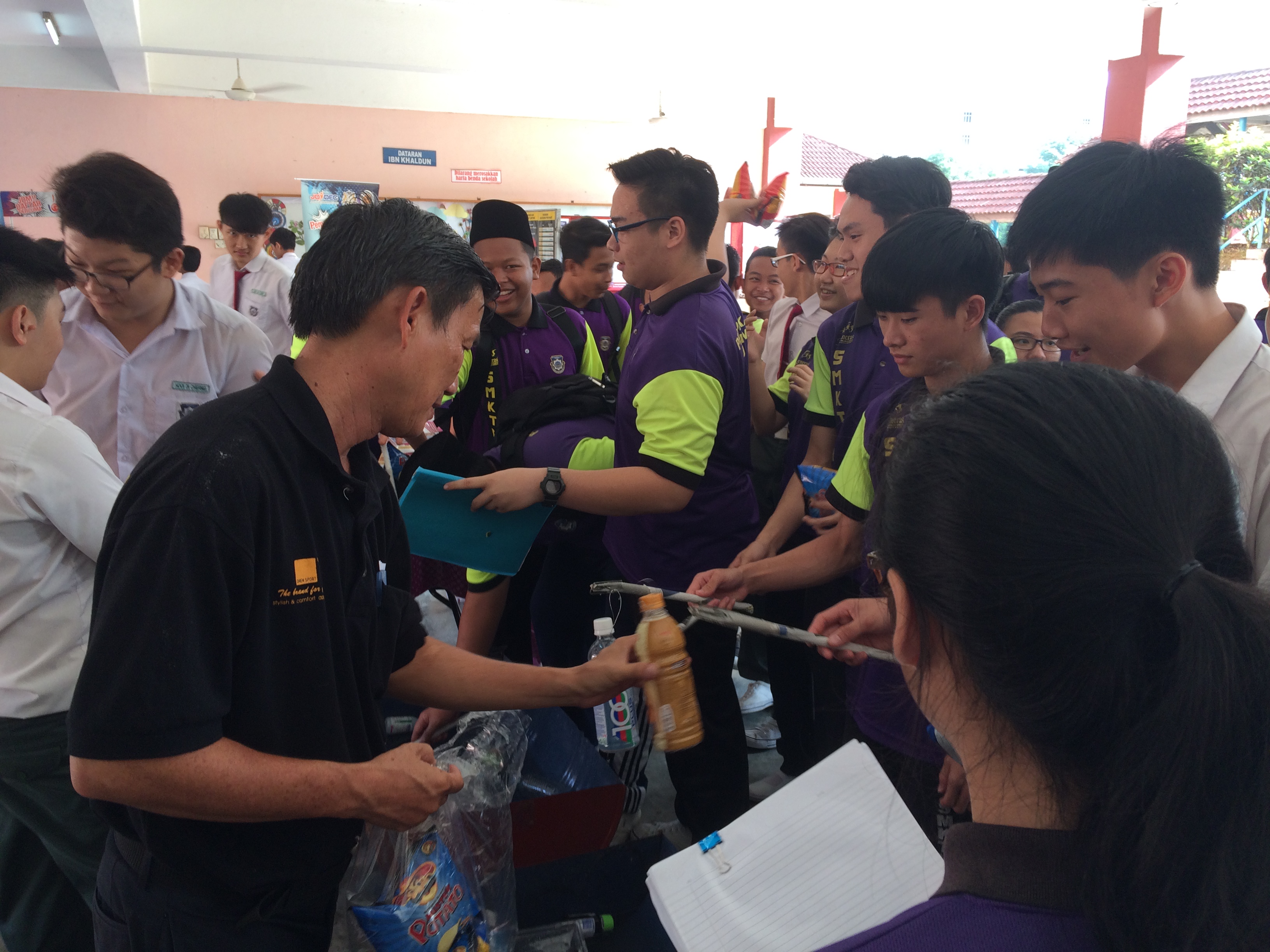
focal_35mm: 29
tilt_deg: -12.5
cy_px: 476
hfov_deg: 61.7
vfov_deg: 48.2
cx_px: 635
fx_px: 1064
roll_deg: +0.5
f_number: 2.2
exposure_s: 1/50
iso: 32
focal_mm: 4.15
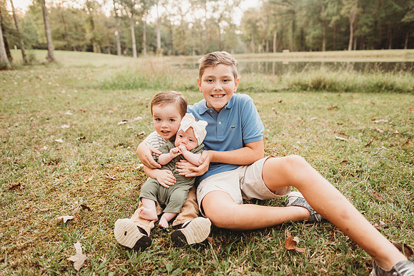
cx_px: 207
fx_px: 276
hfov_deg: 73.7
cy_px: 138
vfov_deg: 53.2
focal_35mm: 24
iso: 1000
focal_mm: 24
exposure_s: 1/125
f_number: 2.5
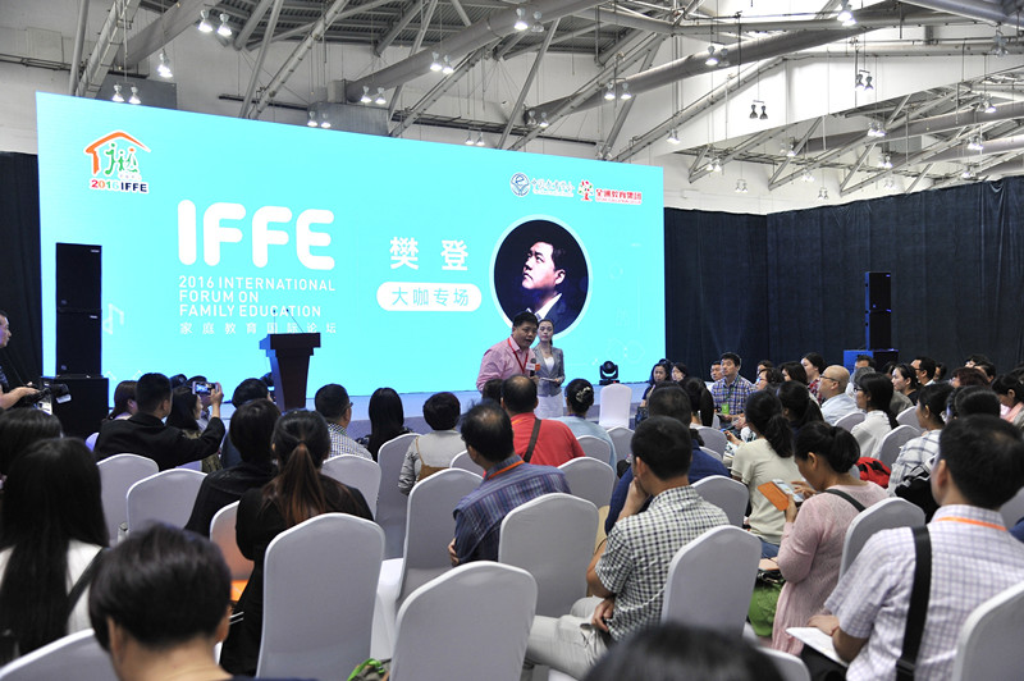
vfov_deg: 37.8
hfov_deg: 54.5
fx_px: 995
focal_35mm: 35
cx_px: 512
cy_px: 340
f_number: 4
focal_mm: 35
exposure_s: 1/60
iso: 1000
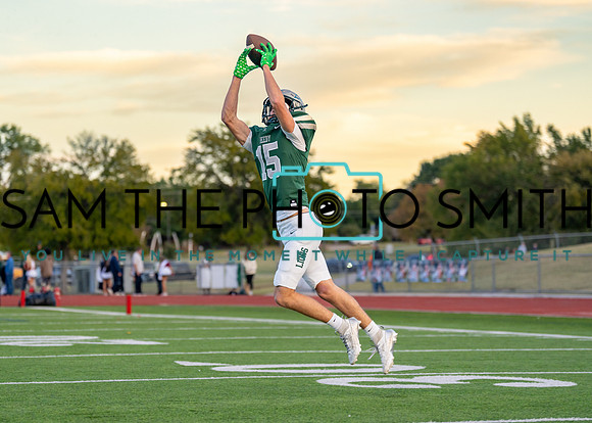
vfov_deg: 13.3
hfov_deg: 18.5
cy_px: 226
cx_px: 255
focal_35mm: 108
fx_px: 1816
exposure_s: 1/1000
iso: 400
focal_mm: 95
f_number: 2.8
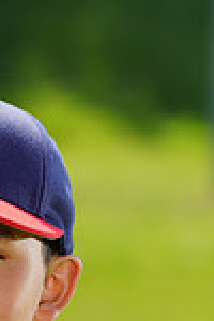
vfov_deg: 2.4
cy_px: 462
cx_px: -82
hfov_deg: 1.6
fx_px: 7632
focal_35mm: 856
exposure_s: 1/250
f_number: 8
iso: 100
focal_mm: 221
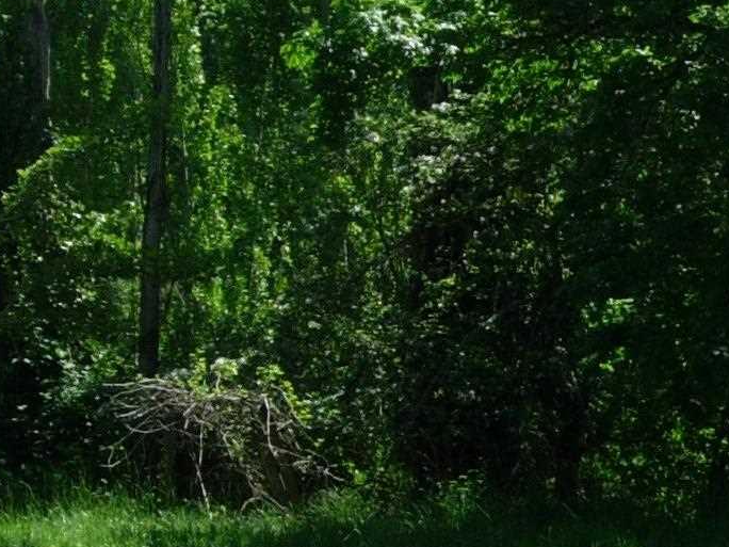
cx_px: 1048
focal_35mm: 144
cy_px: 456
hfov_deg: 13.1
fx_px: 3033
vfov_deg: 10.3
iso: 64
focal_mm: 7.8
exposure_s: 1/456
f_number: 4.8
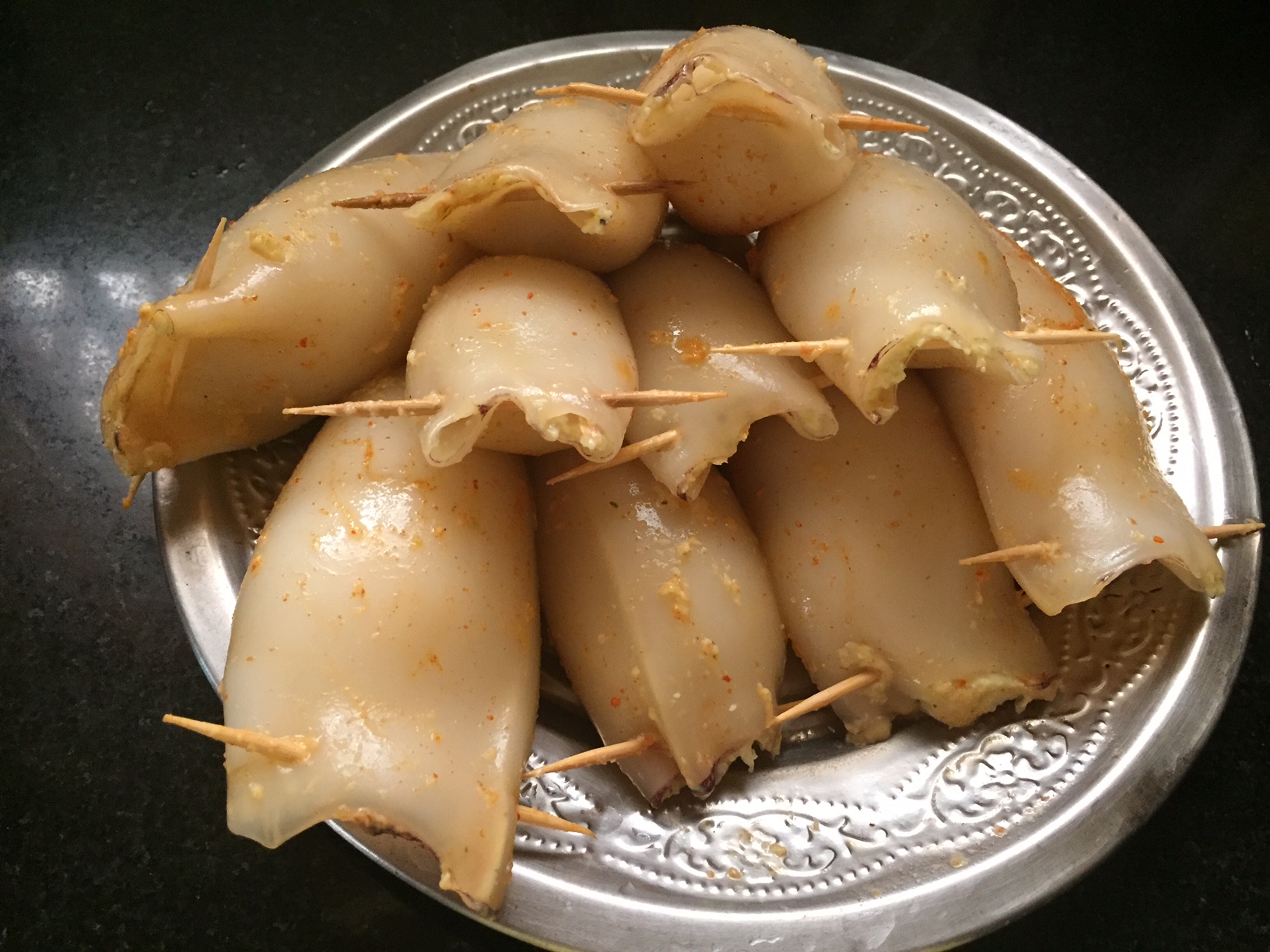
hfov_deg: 61.7
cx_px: 635
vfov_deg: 48.2
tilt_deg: -59.6
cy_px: 476
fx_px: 1064
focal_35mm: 29
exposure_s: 1/25
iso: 250
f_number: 2.2
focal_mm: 4.15
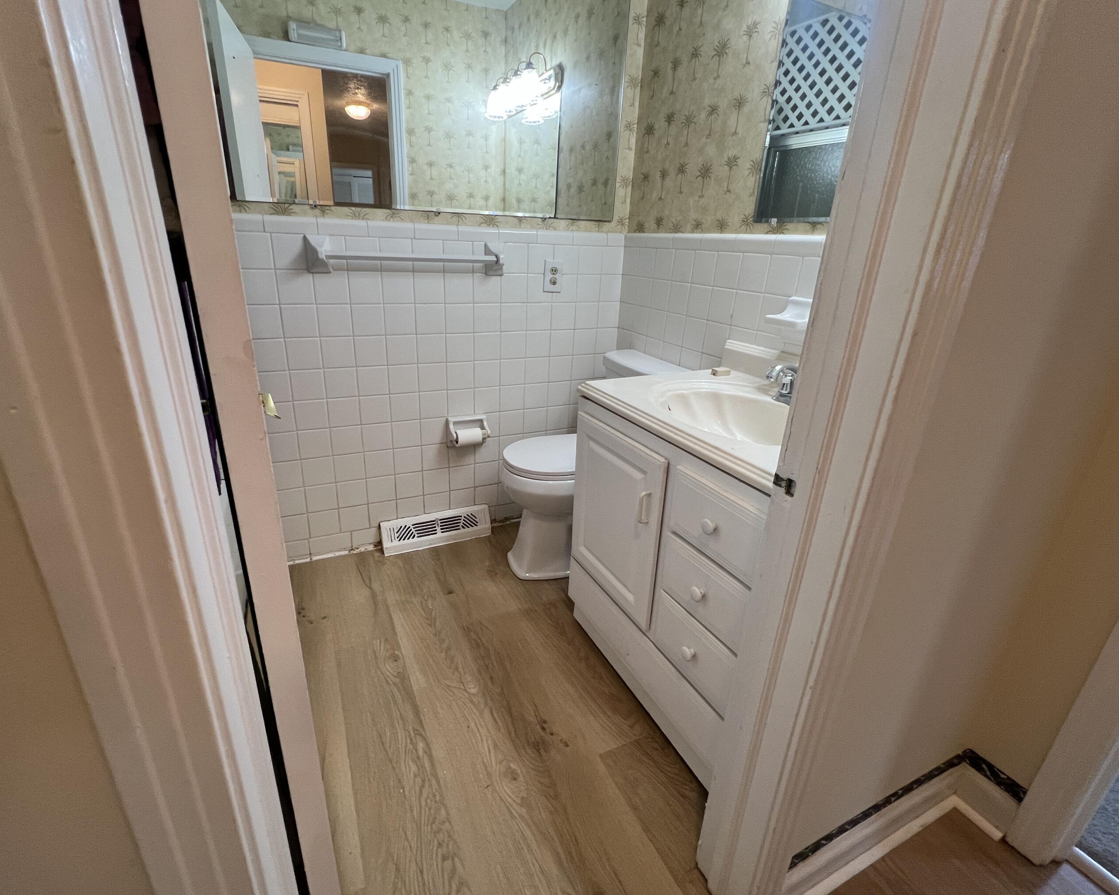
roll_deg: -2.6
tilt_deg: -20.6
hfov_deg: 96.8
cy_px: 439
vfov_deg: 84.0
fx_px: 497
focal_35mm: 15
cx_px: 543
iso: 160
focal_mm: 1.57
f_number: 1.8
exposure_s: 1/120
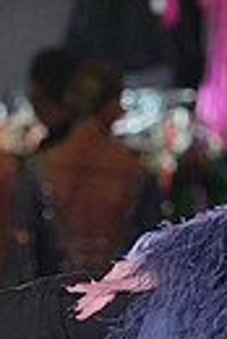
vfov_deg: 2.3
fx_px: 8348
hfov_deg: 1.6
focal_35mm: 885
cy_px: 579
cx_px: 80
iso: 2000
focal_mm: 132
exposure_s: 1/500
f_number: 4
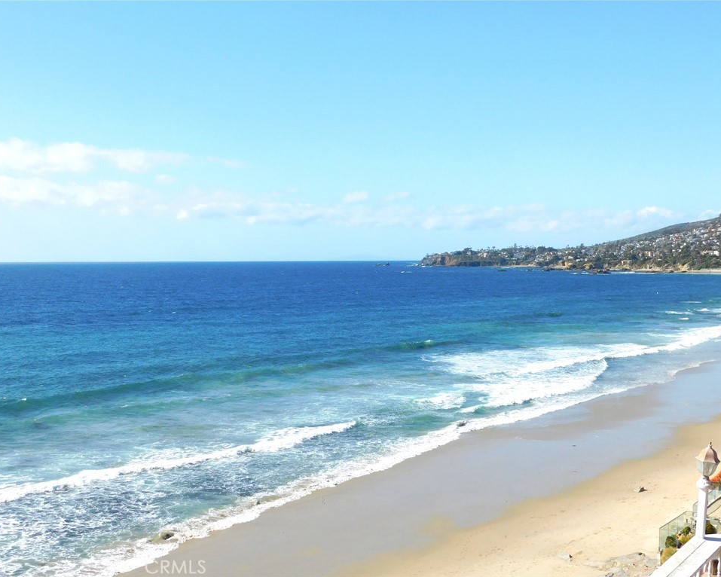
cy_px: 288
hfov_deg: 39.5
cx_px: 364
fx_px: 1003
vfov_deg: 32.1
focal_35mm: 47
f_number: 7.4
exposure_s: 1/400
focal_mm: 8
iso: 125
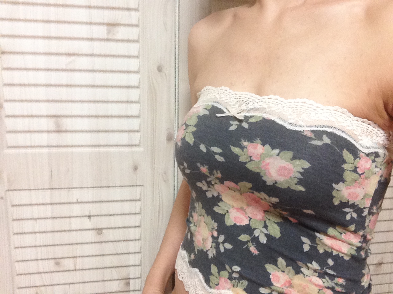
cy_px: 147
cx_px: 196
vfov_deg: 40.7
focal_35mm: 35
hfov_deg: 52.6
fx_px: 397
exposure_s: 1/15
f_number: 2.4
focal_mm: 2.18
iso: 250
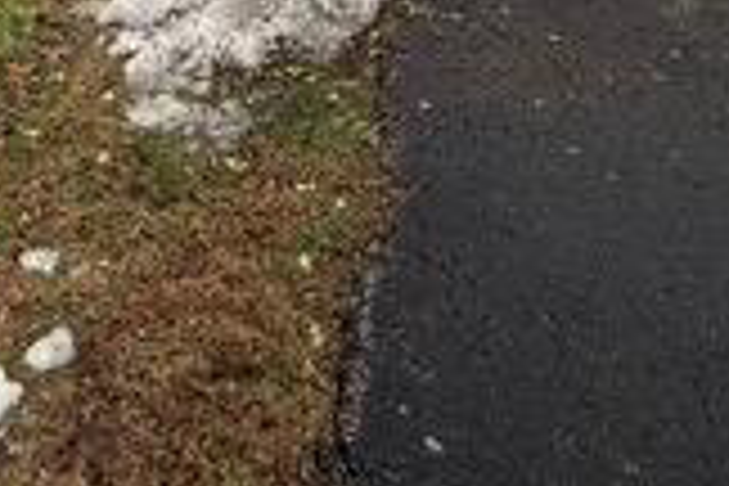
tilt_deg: -2.8
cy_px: -369
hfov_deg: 41.1
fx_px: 931
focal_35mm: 46
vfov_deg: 20.9
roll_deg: -2.1
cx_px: 153
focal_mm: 2.22
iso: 50
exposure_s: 1/316
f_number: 2.2
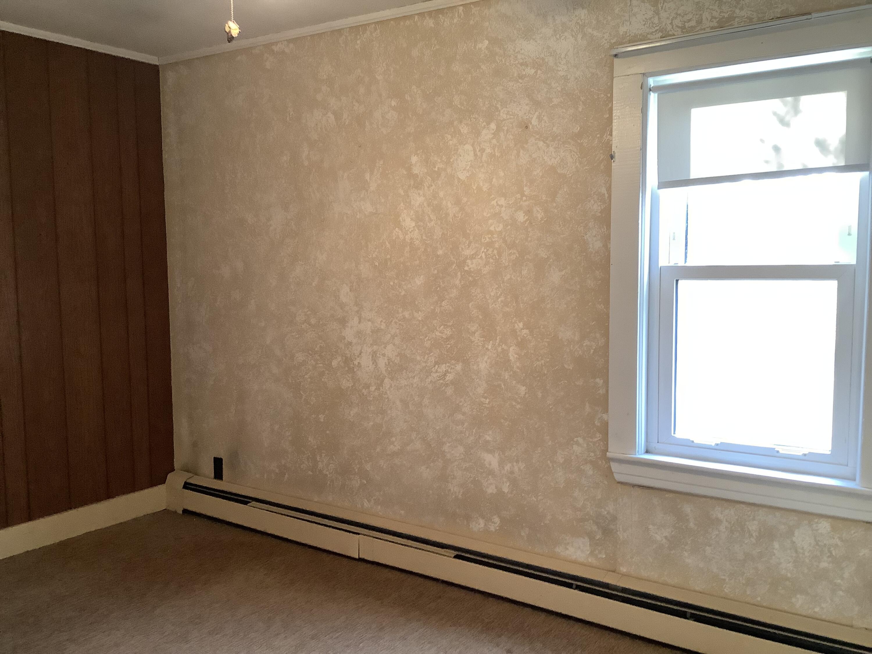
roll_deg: +0.1
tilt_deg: -6.1
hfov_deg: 58.4
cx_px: 436
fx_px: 781
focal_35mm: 31
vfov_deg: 45.4
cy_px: 327
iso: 250
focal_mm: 3.3
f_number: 2.4
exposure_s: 1/60
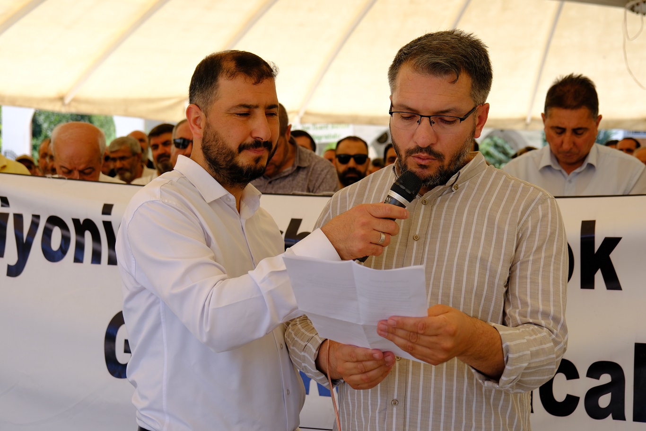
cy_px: 216
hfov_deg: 40.4
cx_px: 323
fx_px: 879
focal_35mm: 49
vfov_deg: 27.5
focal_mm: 32.5
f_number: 4
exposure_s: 1/400
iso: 250
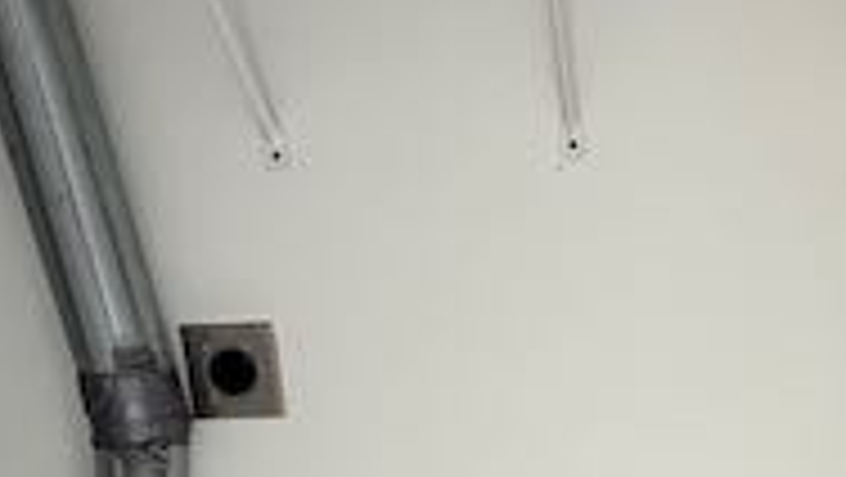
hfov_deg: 38.4
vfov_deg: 20.8
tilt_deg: -18.9
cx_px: 670
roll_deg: +1.5
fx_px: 1167
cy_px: 639
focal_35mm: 52
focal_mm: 2.22
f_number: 2.2
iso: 125
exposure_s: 1/99
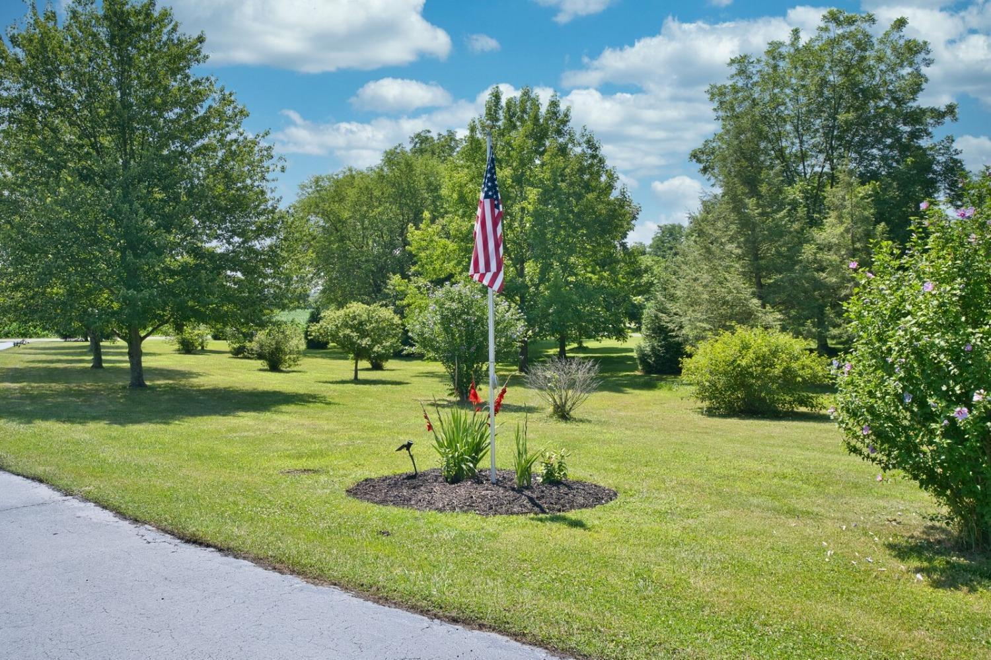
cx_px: 496
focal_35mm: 27
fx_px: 743
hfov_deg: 67.4
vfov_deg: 47.9
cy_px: 330
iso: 250
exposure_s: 1/250
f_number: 10
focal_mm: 27
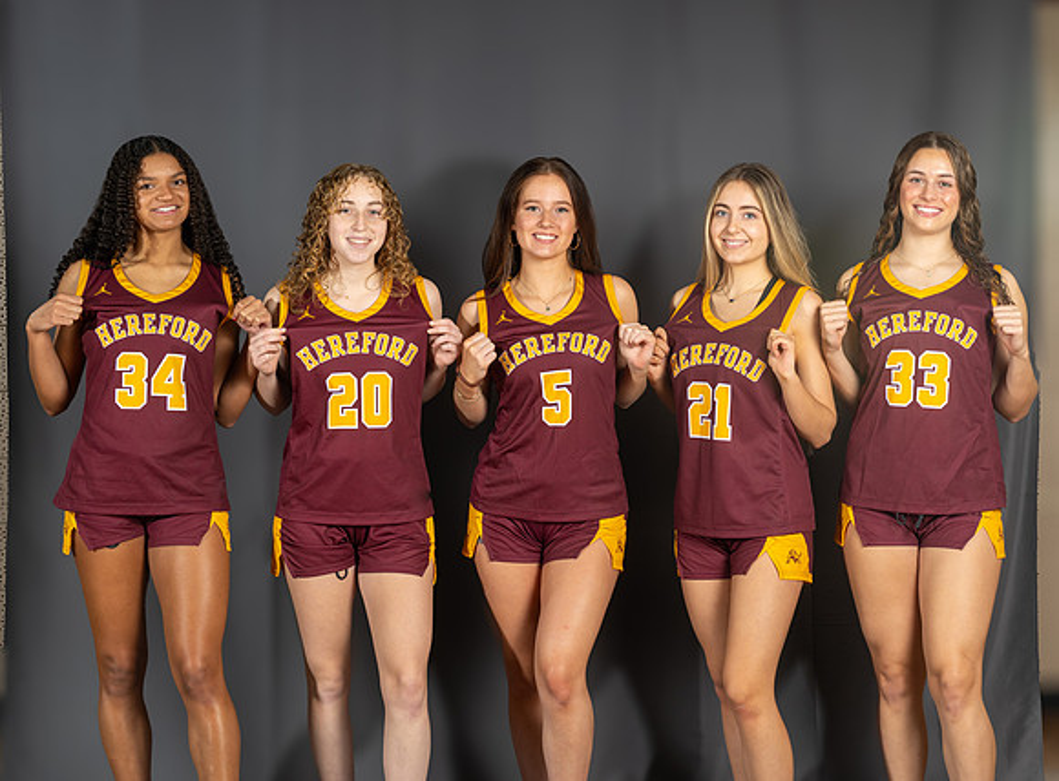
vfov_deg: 16.2
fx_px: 2752
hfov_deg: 21.7
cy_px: 399
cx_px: 669
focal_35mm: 90
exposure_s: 1/200
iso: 200
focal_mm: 70
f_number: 8
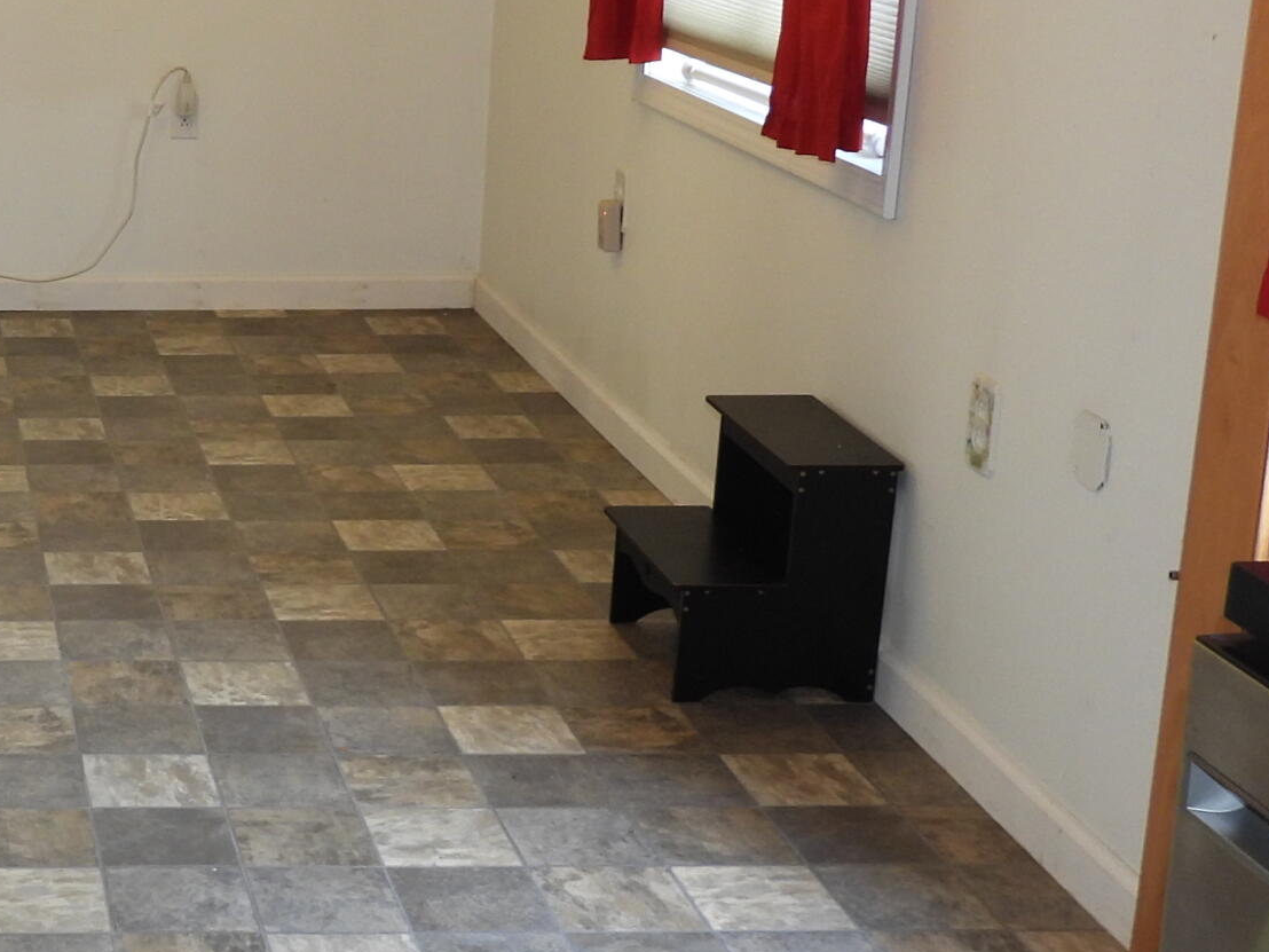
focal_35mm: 65
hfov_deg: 27.3
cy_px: 377
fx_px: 2383
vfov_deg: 22.6
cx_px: -129
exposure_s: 1/30
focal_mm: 4.3
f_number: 2.8
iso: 110
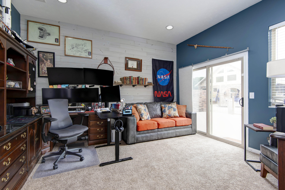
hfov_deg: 96.7
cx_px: 142
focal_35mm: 16
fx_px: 127
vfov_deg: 73.8
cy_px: 95
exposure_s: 1/8
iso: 200
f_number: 6.7
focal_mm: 16
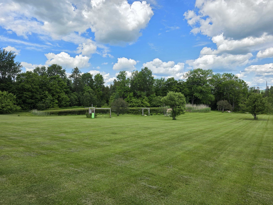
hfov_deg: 73.9
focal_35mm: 23
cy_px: 102
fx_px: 181
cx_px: 136
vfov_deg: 58.9
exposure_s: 1/3618
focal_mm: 6.3
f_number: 1.7
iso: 80
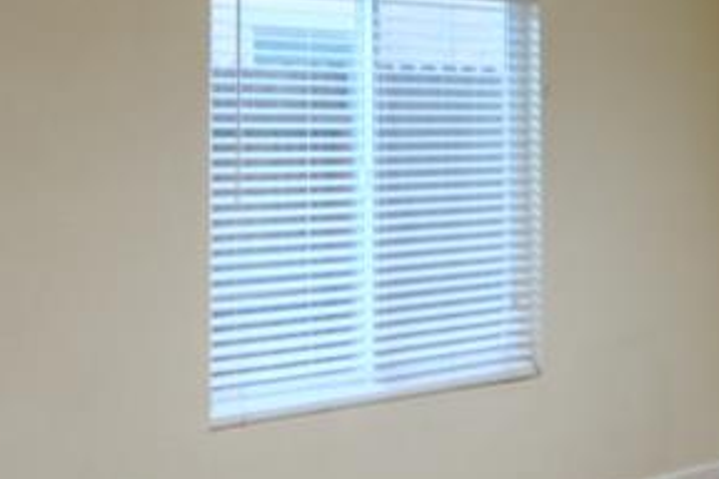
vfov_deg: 18.6
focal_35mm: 73
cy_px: 122
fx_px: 1458
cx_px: 352
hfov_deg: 27.7
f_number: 10
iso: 400
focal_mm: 14
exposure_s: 1/2.5
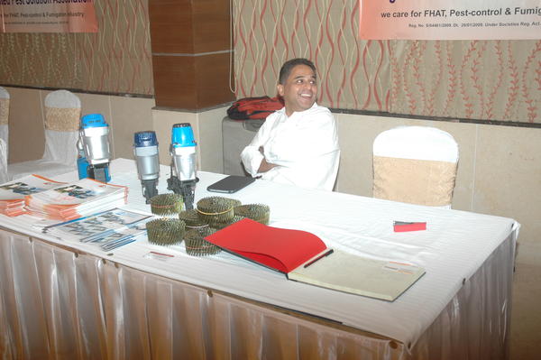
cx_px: 270
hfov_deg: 45.0
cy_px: 180
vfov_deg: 30.8
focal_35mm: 44
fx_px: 653
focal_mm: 29
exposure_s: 1/60
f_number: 4.5
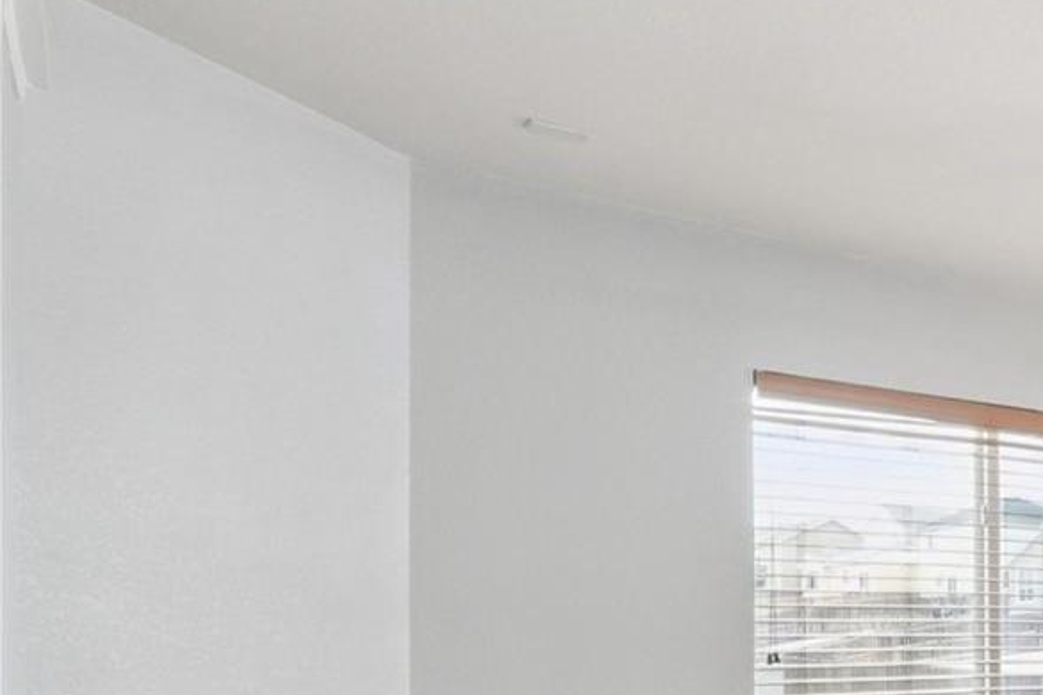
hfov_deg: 32.4
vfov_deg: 30.9
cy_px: 643
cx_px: 1425
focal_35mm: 41
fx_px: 1188
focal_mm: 10
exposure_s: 1/30
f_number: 9
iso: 640
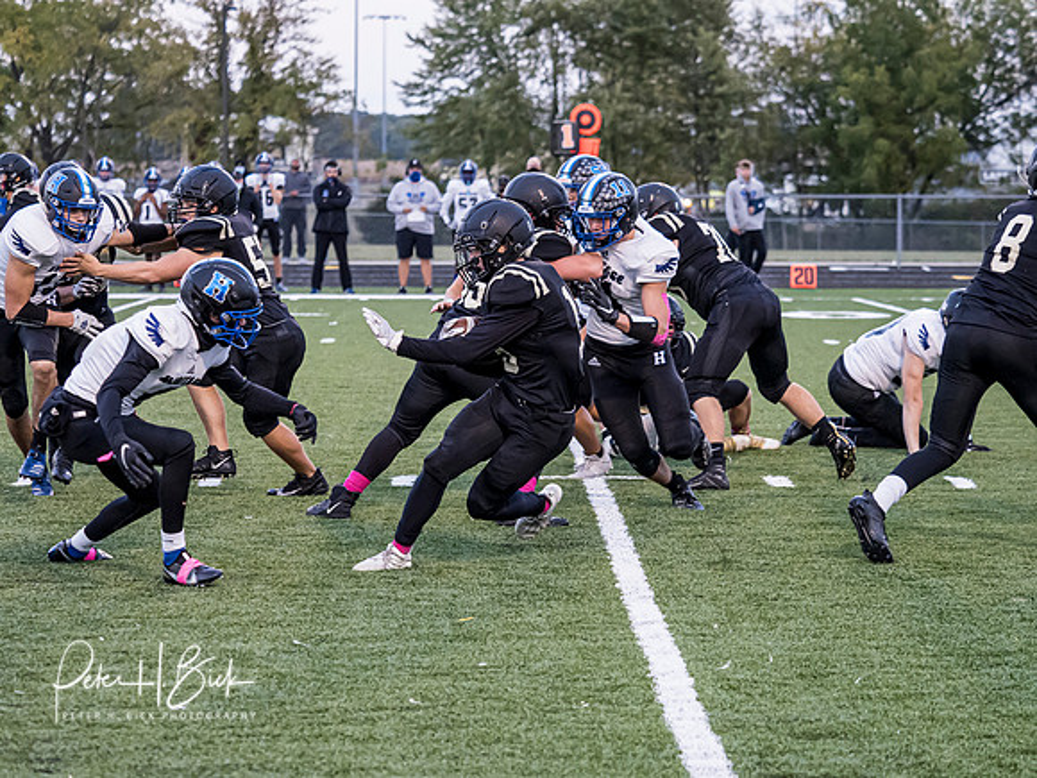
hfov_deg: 14.9
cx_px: 518
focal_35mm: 132
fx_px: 3963
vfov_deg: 11.2
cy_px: 389
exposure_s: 1/1000
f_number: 2.8
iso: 2500
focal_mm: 62
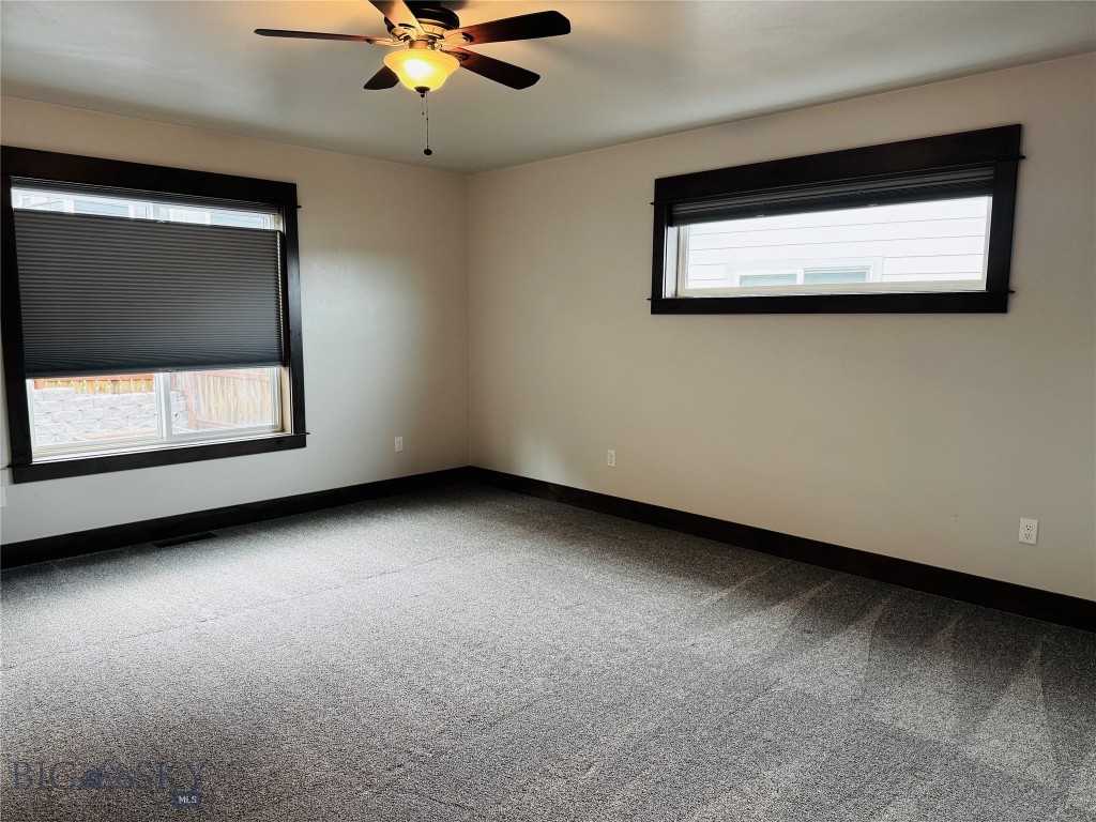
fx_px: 760
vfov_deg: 56.8
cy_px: 411
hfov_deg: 71.6
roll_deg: -0.5
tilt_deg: -8.2
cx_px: 548
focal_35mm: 24
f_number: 1.78
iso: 200
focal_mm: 6.76
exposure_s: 1/120
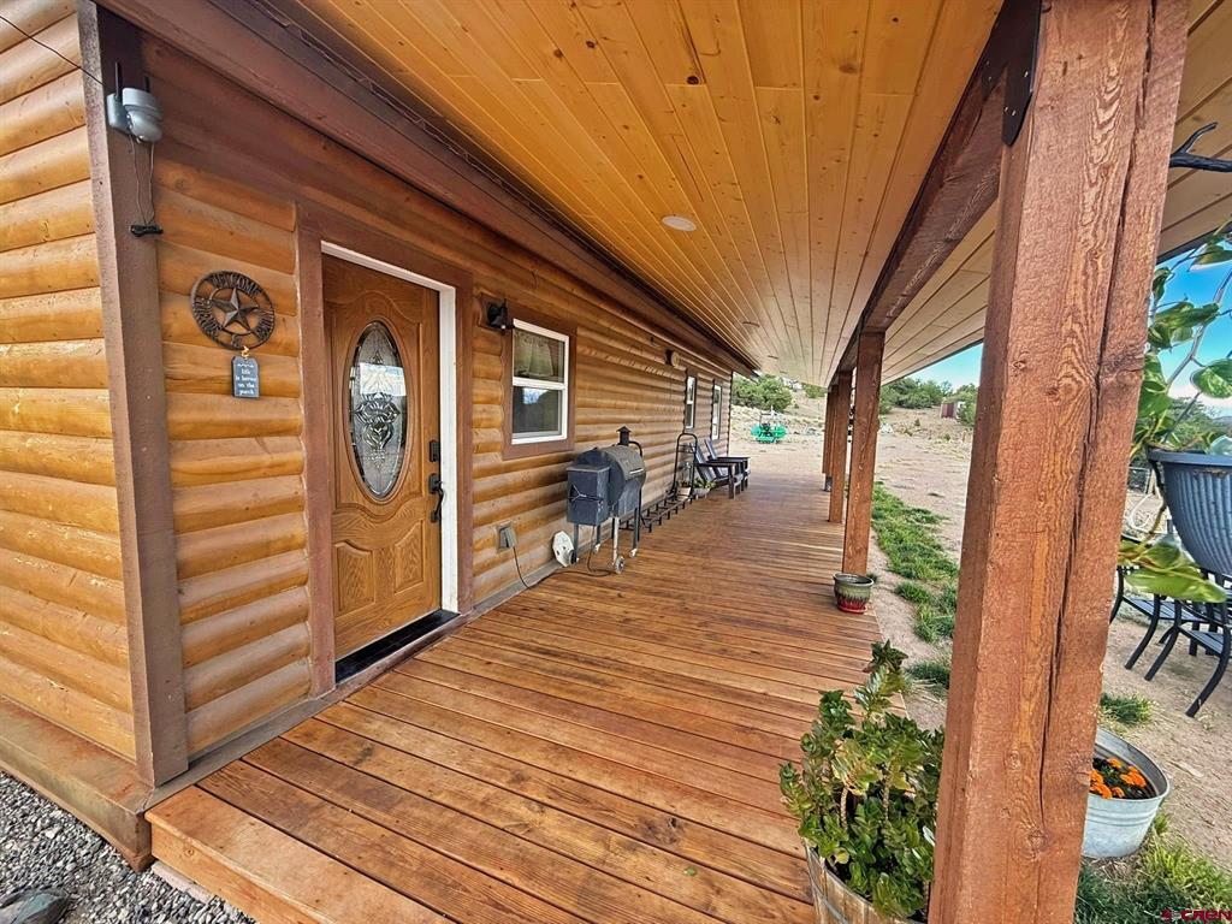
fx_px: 498
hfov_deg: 102.1
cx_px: 616
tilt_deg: -6.0
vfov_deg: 85.7
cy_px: 462
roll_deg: -1.3
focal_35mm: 14
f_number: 2.2
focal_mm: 2.22
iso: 50
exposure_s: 1/99
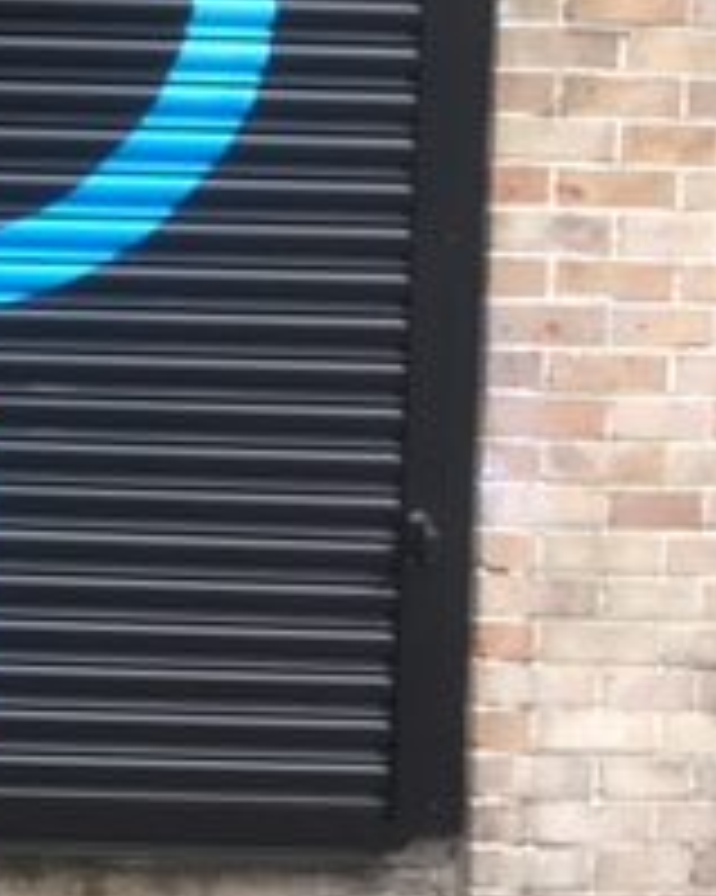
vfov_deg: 21.0
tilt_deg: -3.0
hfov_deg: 14.5
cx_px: -644
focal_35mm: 91
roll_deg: -1.0
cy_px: 320
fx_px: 2412
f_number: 2.2
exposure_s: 1/100
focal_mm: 4.15
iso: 40
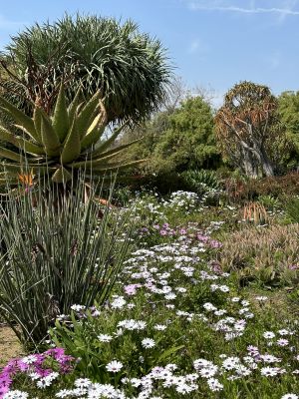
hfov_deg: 30.3
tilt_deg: -4.7
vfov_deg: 39.7
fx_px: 553
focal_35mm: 48
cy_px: 200
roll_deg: -1.6
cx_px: 150
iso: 64
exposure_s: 1/3731
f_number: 1.78
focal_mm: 6.86
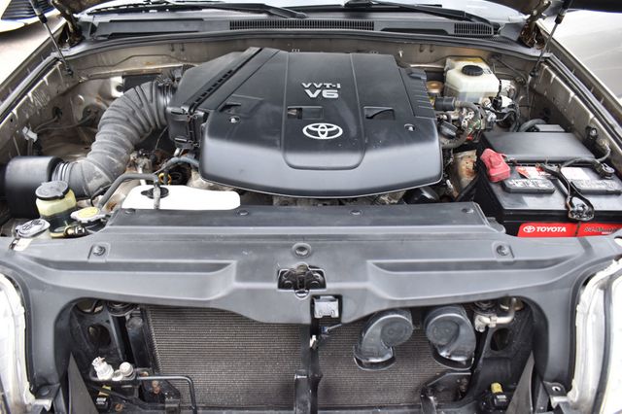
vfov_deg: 47.9
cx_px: 311
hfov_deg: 67.4
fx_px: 466
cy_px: 207
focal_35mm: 27
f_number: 4.5
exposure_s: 1/80
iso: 400
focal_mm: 18
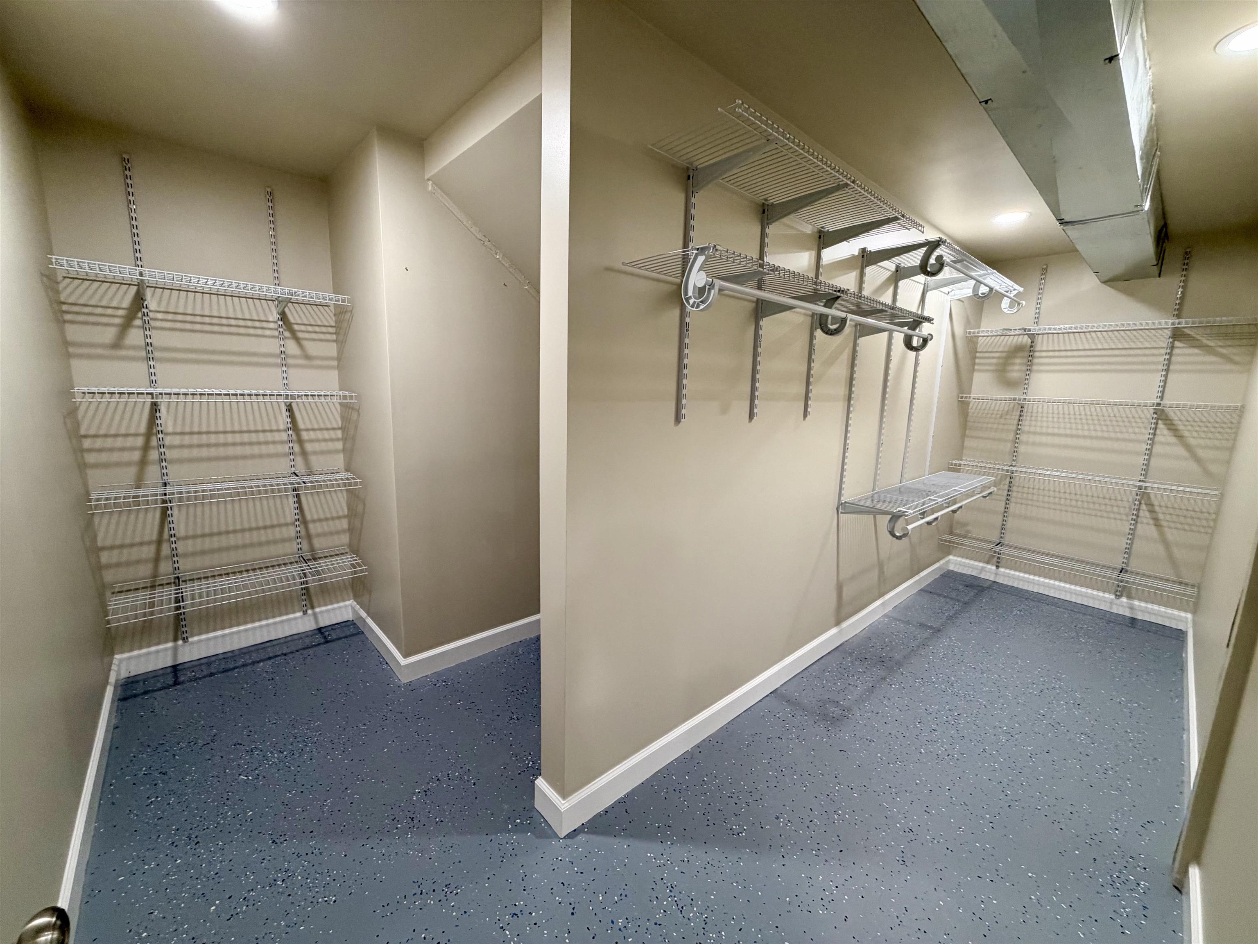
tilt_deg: -10.1
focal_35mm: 14
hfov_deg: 102.1
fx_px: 509
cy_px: 472
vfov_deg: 85.7
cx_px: 629
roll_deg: -1.8
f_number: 2.2
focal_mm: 2.22
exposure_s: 1/60
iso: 250
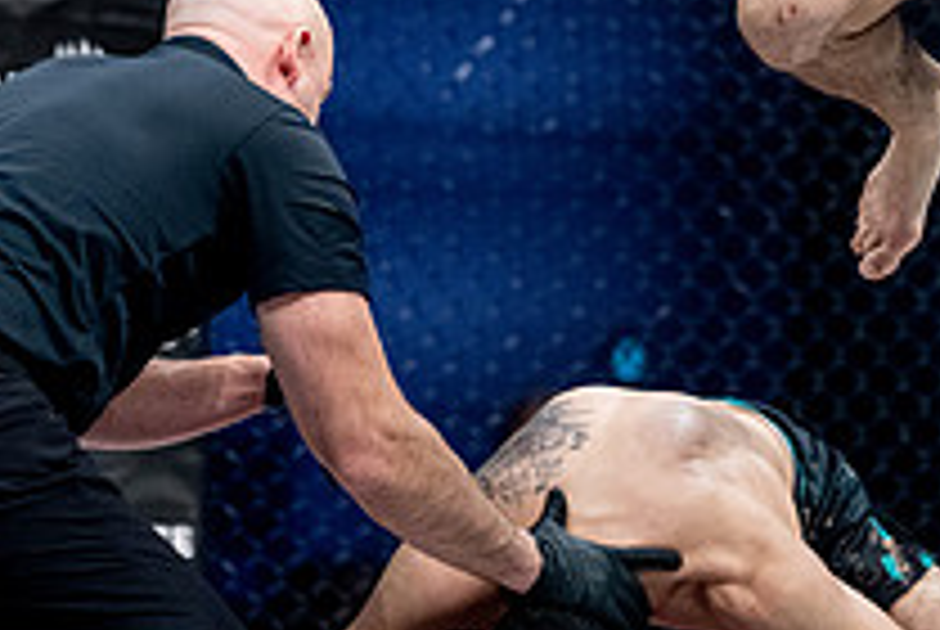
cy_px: -173
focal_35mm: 194
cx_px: 1048
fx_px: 5073
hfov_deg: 10.5
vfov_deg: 7.0
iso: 3200
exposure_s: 1/1250
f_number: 2
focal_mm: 70
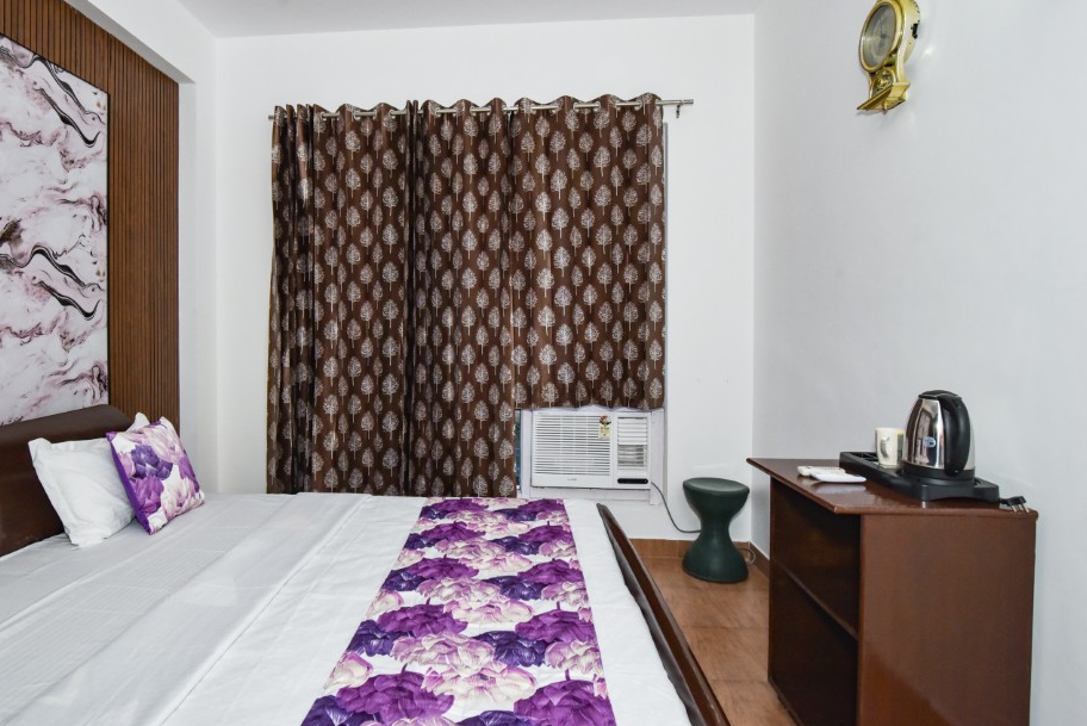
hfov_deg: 86.2
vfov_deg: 64.5
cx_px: 459
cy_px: 331
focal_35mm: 19
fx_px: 574
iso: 1000
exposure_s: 1/100
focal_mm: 16
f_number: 8
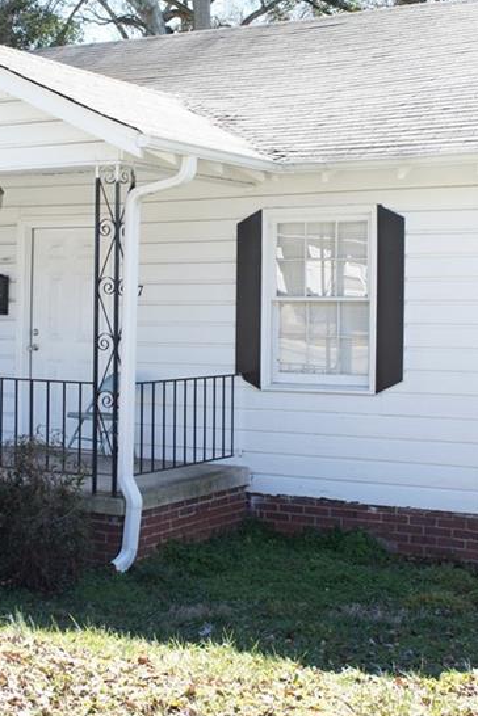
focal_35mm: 59
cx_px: 210
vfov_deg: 33.9
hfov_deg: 23.0
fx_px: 1174
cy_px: 290
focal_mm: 21
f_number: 6.3
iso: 200
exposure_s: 1/100
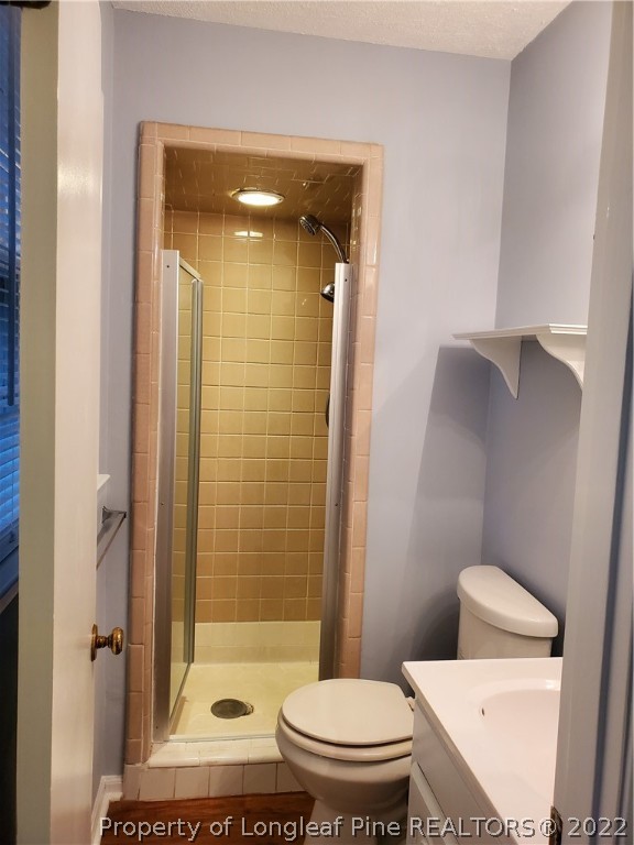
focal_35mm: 26
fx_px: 635
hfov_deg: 53.1
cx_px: 317
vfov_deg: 67.3
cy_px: 422
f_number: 2.4
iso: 320
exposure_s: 1/39
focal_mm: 4.3
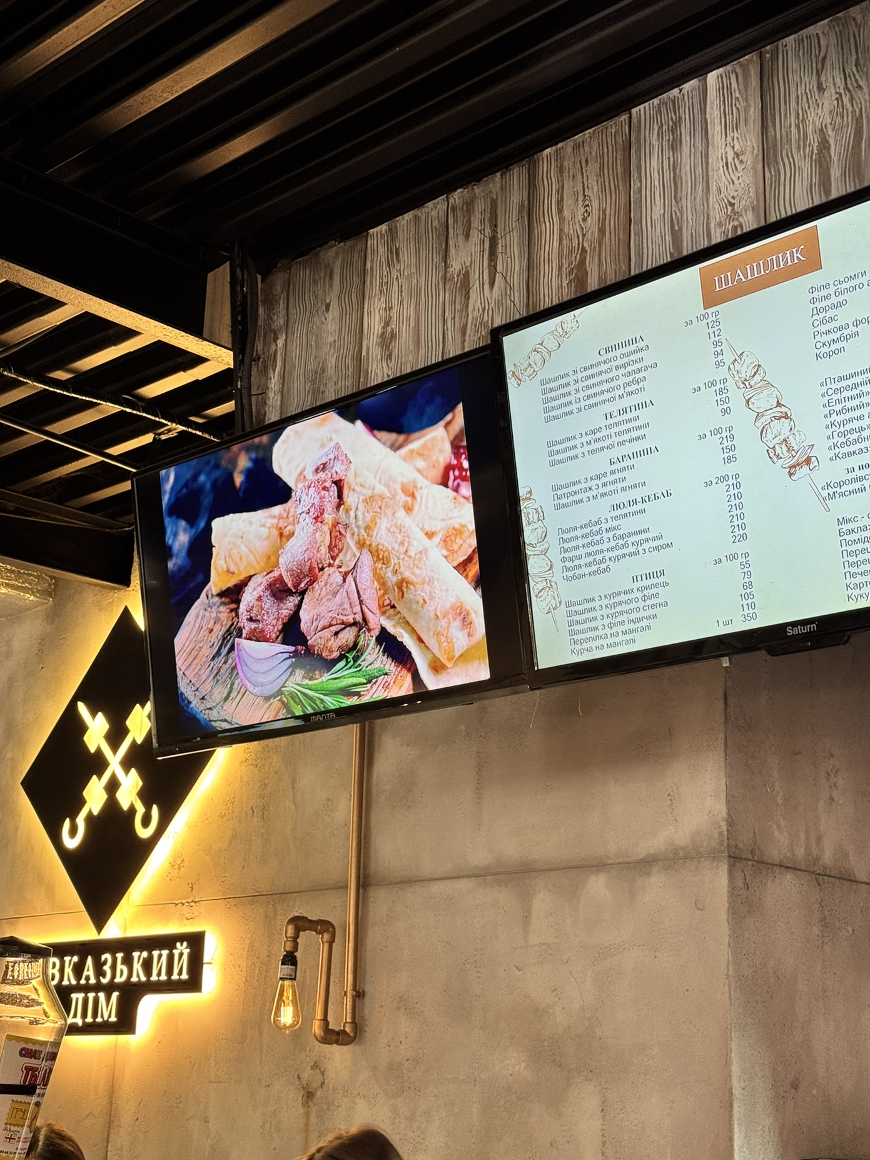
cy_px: 636
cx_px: 424
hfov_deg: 27.5
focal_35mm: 53
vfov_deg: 36.1
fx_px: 1776
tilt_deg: +14.8
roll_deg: -1.7
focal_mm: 6.76
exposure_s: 1/50
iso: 125
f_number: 1.78
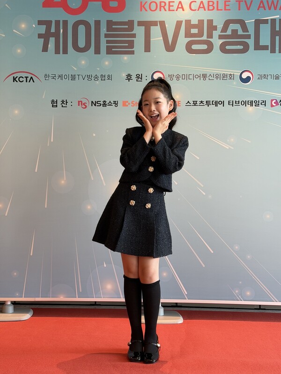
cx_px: 140
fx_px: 520
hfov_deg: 30.3
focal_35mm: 48
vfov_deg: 39.7
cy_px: 187
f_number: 1.78
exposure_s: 1/95
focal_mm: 6.76
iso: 100
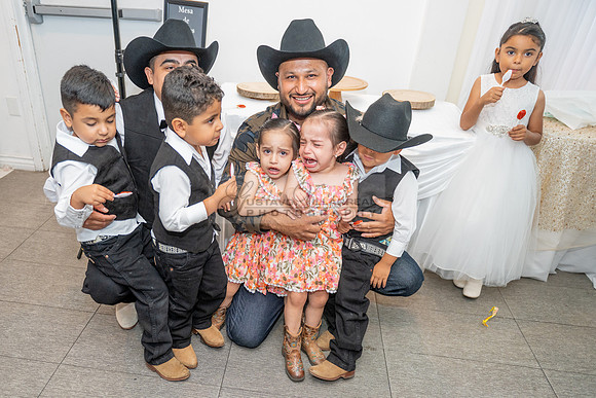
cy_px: 231
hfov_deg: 65.4
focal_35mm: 28
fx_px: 460
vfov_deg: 46.5
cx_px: 251
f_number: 3.2
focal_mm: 24
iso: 800
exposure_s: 1/160
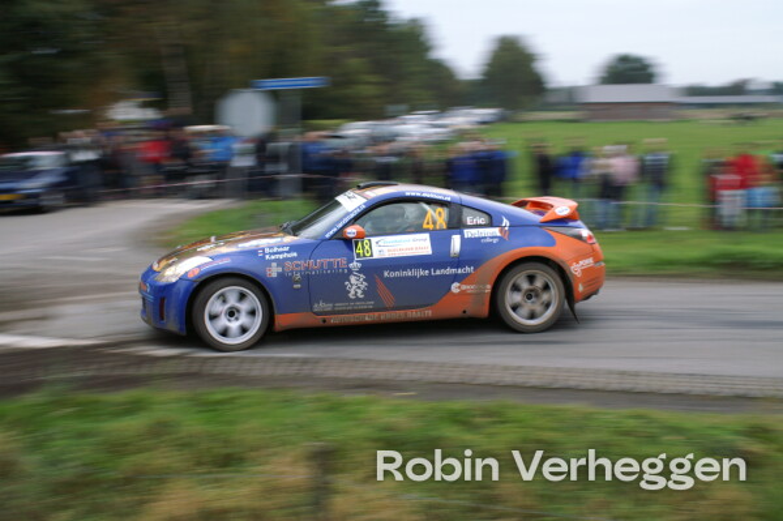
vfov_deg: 29.8
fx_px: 978
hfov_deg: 43.6
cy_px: 260
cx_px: 392
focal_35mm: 45
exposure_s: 1/40
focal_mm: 30
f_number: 5
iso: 400
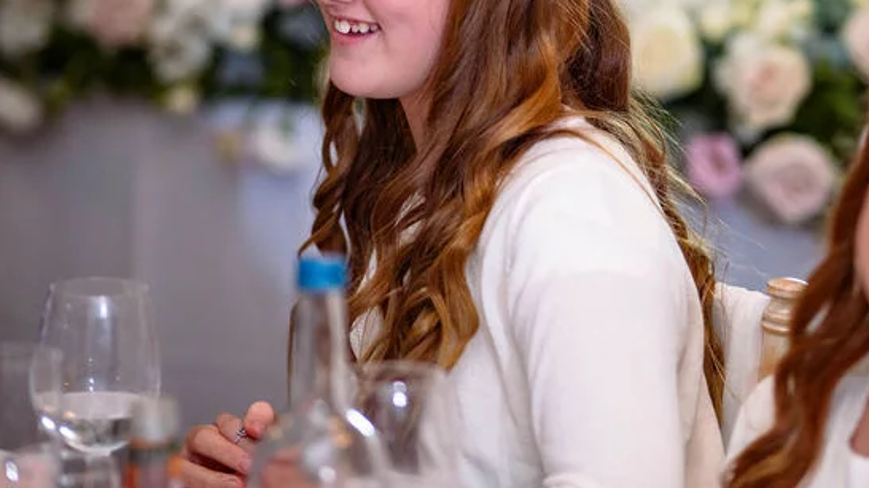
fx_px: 3848
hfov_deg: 12.8
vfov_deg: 7.3
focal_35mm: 167
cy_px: 87
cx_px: 656
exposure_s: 1/200
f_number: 1.8
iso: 1600
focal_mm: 85
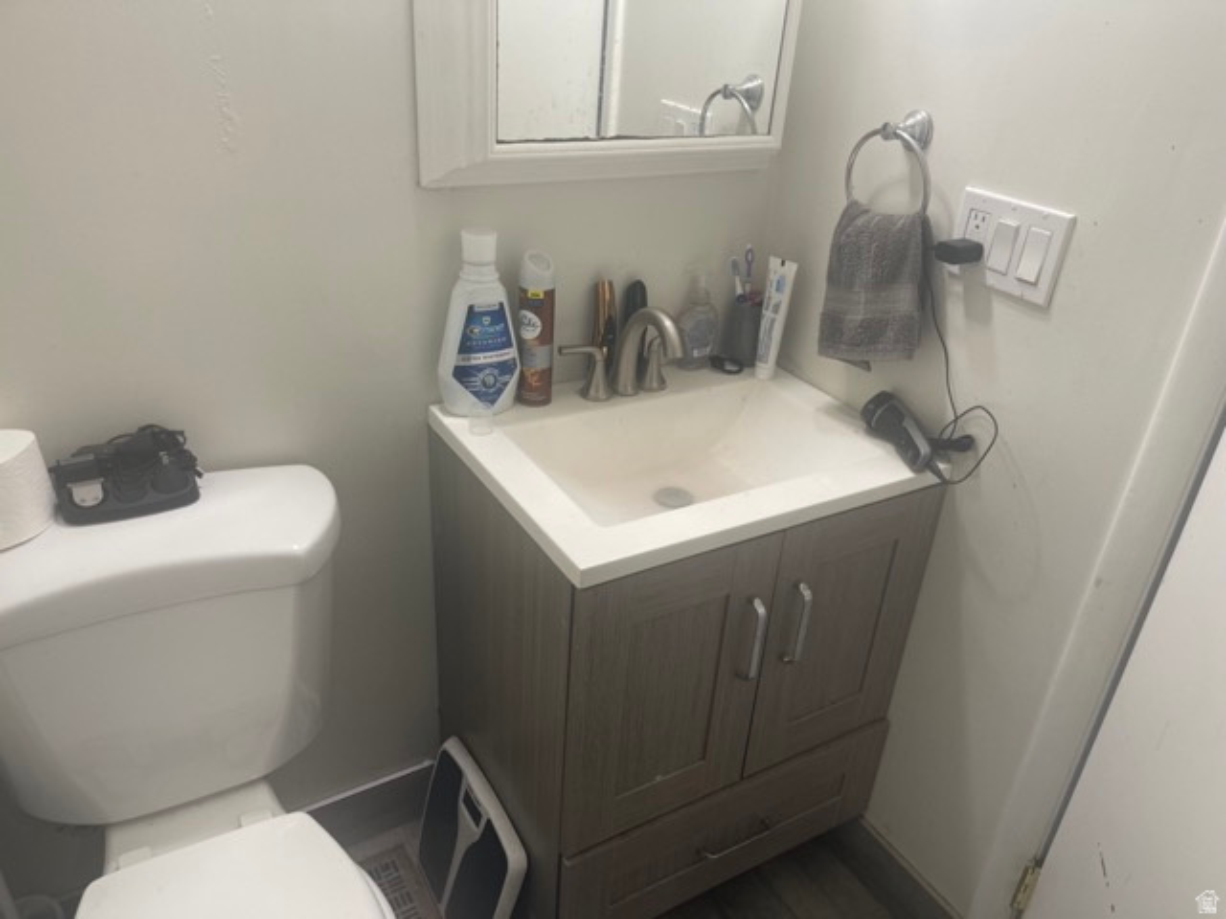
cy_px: 460
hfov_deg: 69.4
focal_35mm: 25
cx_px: 613
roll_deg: -3.7
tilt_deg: -27.9
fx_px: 885
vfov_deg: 54.9
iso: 80
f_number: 1.6
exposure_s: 1/60
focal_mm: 5.1
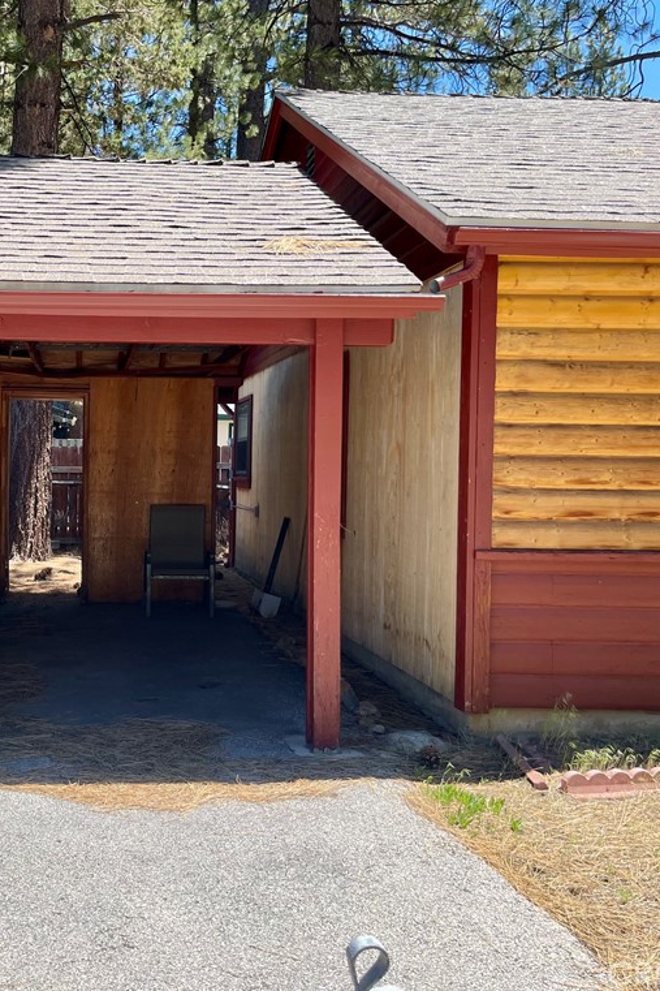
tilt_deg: -2.6
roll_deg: -1.2
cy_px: 492
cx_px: 89
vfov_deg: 54.4
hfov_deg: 35.9
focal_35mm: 35
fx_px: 963
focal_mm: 5.1
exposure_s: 1/1200
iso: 32
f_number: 1.6
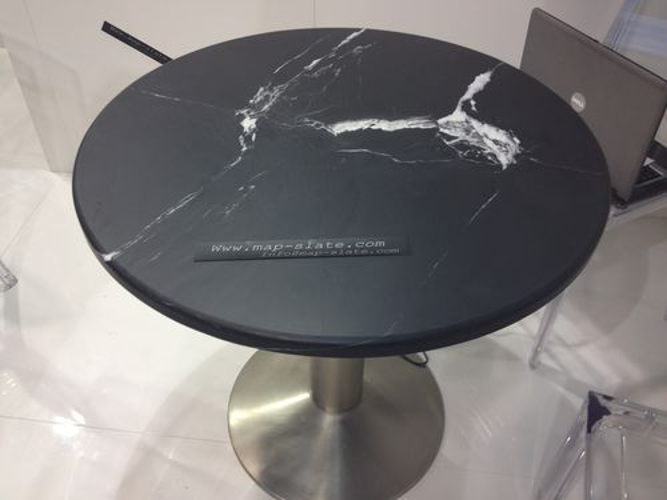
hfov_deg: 52.6
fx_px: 674
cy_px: 250
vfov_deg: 40.7
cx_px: 334
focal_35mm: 35
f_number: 2.4
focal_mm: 4.28
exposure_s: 1/25
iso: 64
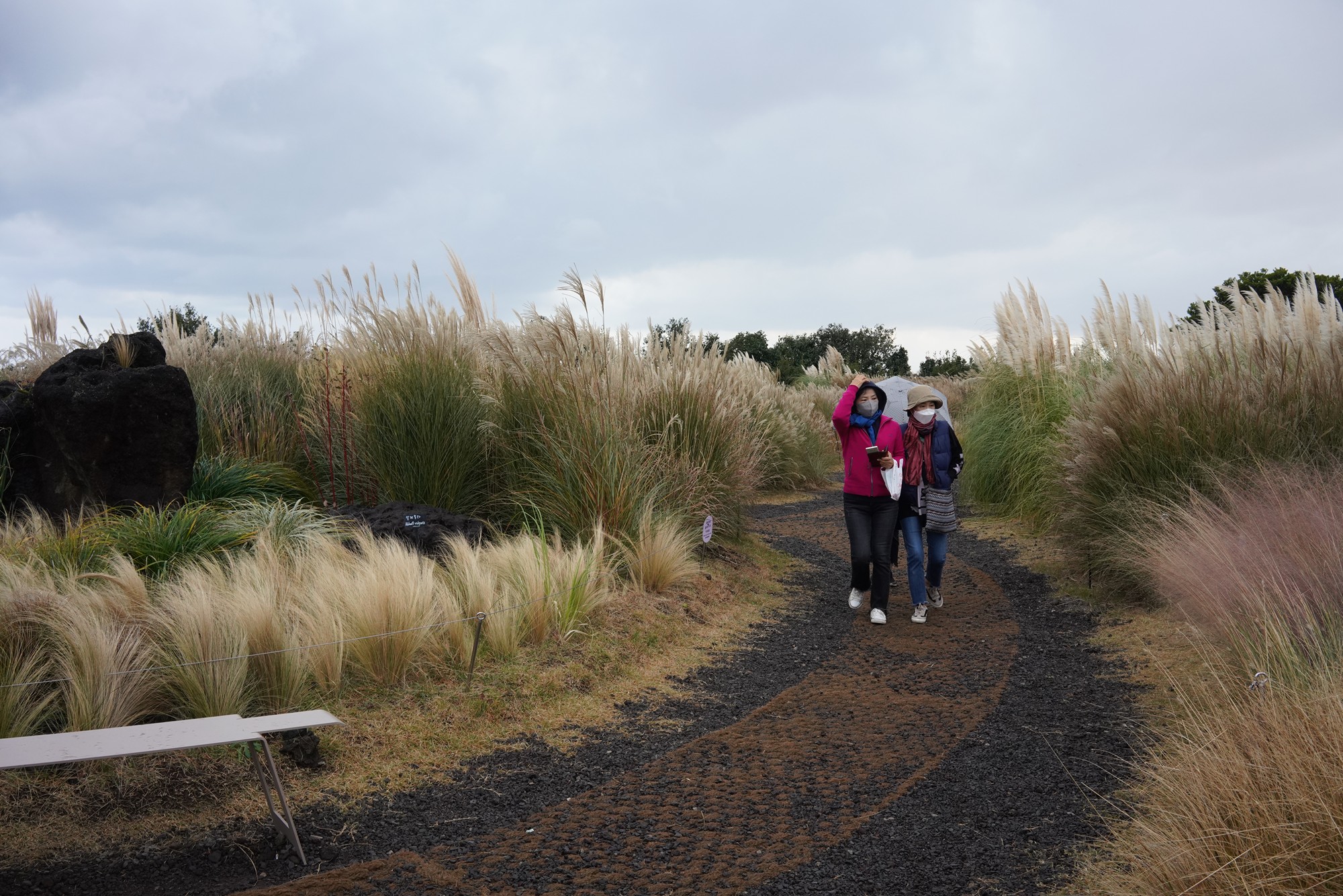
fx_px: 1306
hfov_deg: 54.4
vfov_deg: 37.9
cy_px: 448
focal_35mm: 35
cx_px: 672
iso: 1250
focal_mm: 35
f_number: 11
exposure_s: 1/100
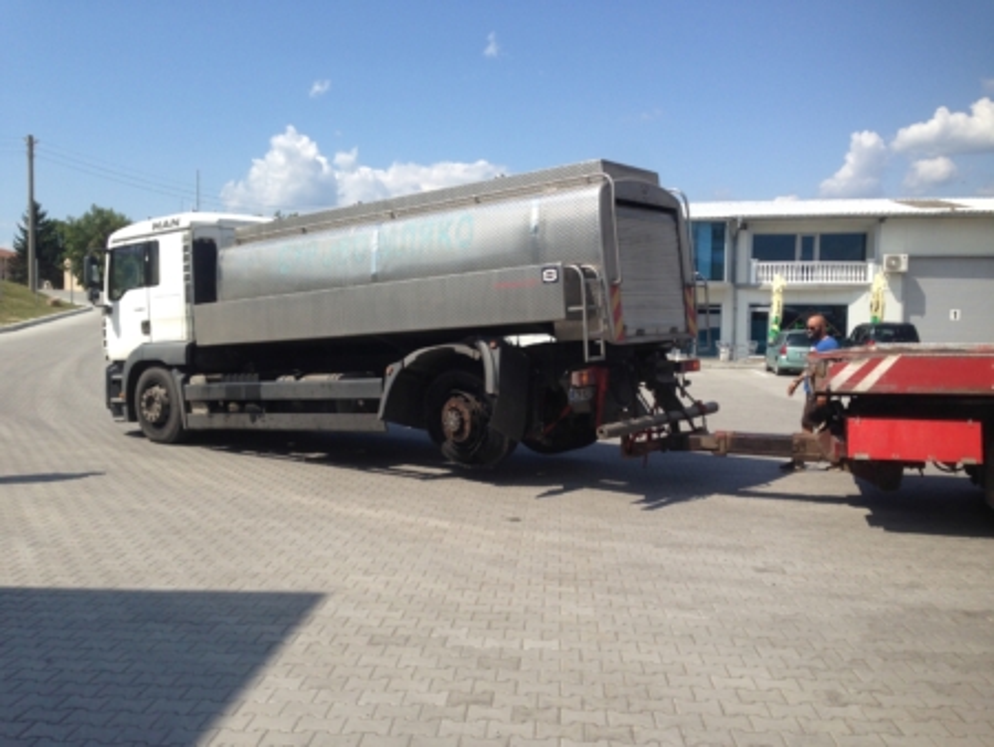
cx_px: 497
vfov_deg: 43.0
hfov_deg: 55.3
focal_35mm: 33
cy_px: 374
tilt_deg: -4.4
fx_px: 948
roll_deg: -1.0
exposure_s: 1/1642
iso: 50
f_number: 2.4
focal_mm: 4.12
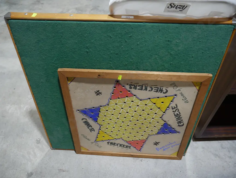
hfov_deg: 63.4
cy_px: 89
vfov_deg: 49.8
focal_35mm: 28
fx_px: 191
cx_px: 118
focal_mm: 14
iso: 250
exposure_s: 1/60
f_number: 3.5
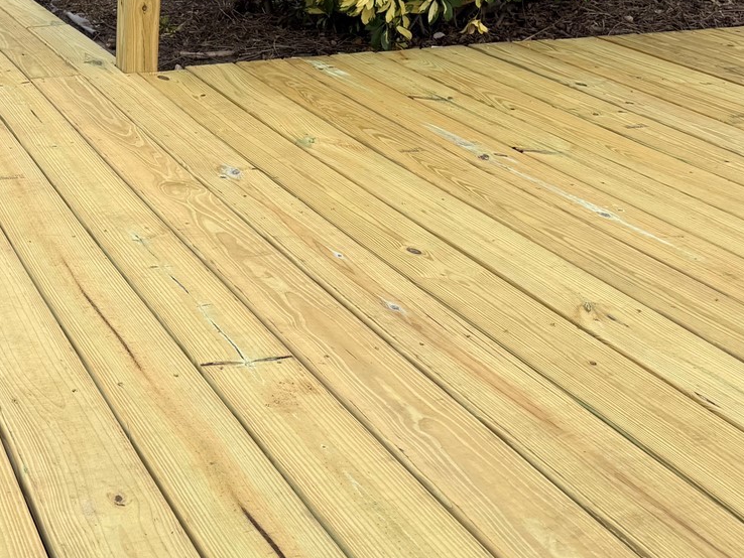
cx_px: 95
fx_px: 1118
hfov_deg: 35.0
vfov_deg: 27.6
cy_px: 123
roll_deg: +0.4
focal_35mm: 52
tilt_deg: -16.8
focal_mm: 6.76
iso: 80
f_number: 1.78
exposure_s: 1/1770
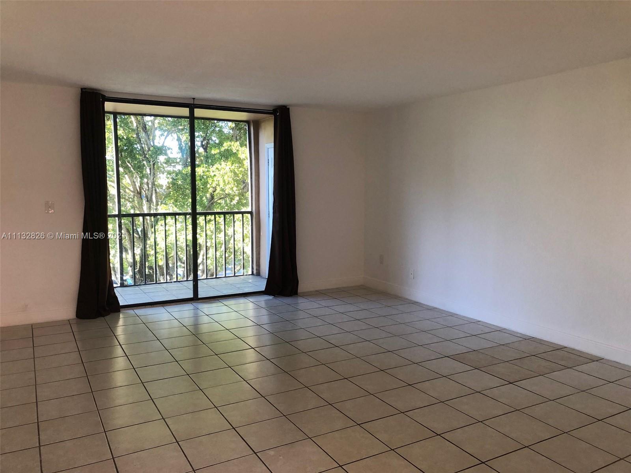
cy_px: 236
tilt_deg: -4.3
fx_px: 510
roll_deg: -0.9
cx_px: 316
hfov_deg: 63.4
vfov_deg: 49.7
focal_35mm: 28
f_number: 1.8
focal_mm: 4
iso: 40
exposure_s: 1/24
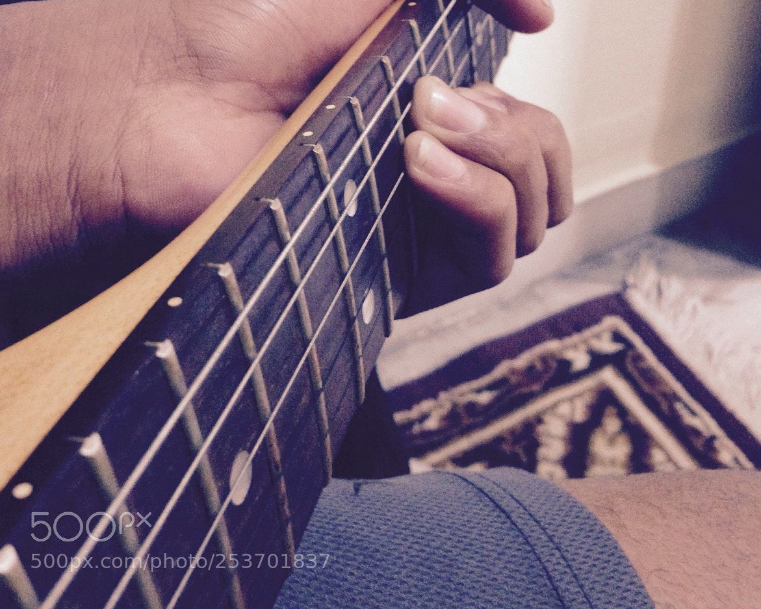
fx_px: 991
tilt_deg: -34.4
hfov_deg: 42.0
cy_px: 92
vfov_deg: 32.9
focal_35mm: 44
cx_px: 380
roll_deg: +2.2
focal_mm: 4.12
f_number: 2.4
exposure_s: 1/20
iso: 320
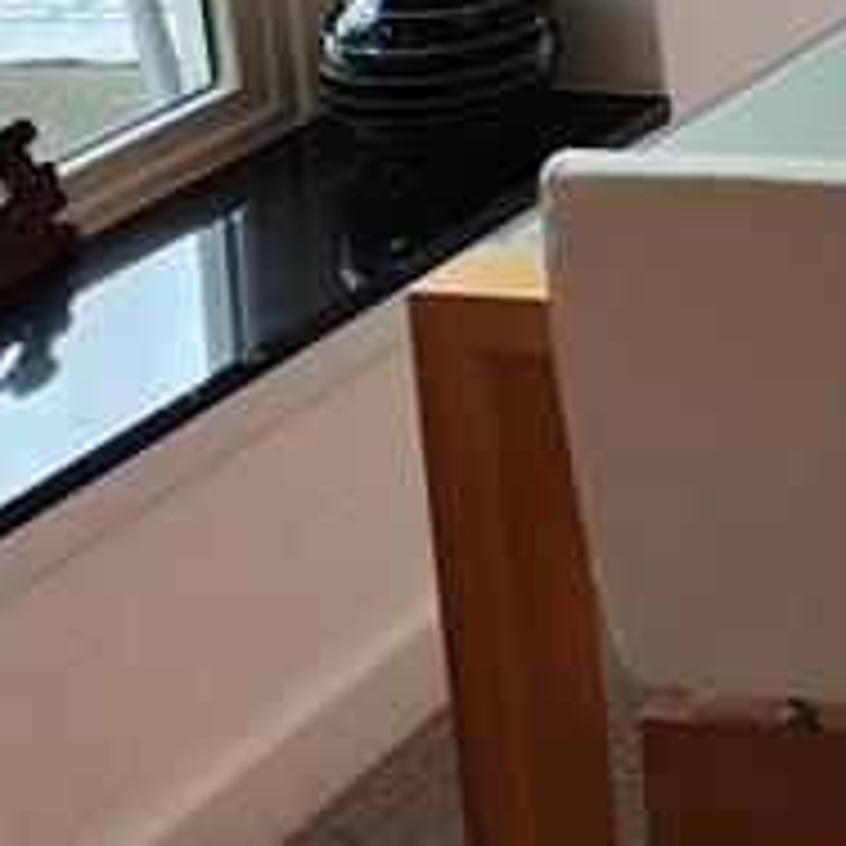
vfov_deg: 14.1
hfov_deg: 12.1
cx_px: 2120
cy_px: -630
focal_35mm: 111
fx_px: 3069
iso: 64
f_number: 1.8
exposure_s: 1/120
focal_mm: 5.4
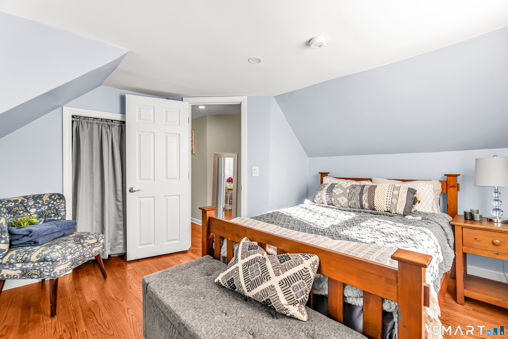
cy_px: 170
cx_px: 254
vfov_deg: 77.3
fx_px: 212
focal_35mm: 15
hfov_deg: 100.4
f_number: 4
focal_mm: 10
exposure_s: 1/30
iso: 160
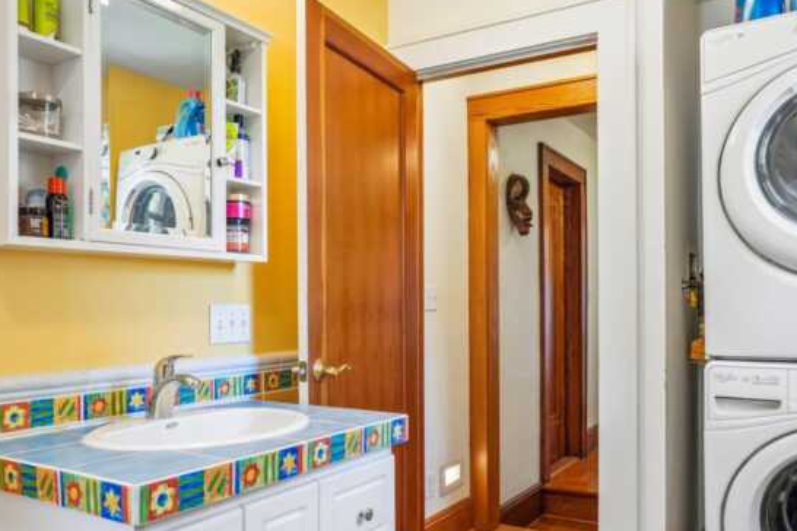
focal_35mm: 30
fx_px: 664
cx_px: 413
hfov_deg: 61.9
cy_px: 319
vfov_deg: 43.4
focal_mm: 16
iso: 400
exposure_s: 1/10
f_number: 8
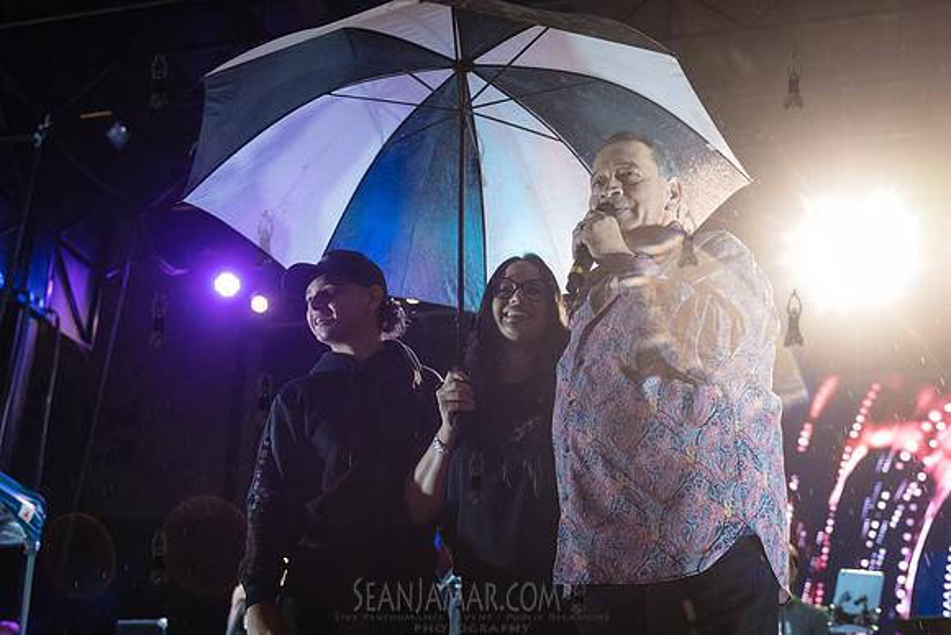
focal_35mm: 46
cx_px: 479
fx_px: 1225
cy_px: 420
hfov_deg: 42.4
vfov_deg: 28.9
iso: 3200
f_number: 3.2
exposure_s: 1/200
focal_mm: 35
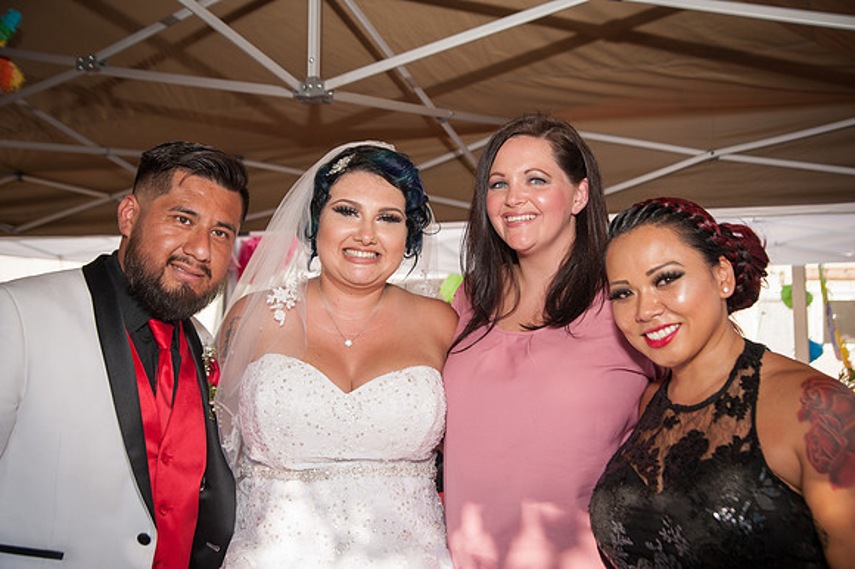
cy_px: 284
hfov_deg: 54.4
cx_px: 428
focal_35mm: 35
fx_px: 831
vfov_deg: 37.8
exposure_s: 1/1000
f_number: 5
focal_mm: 35
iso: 200
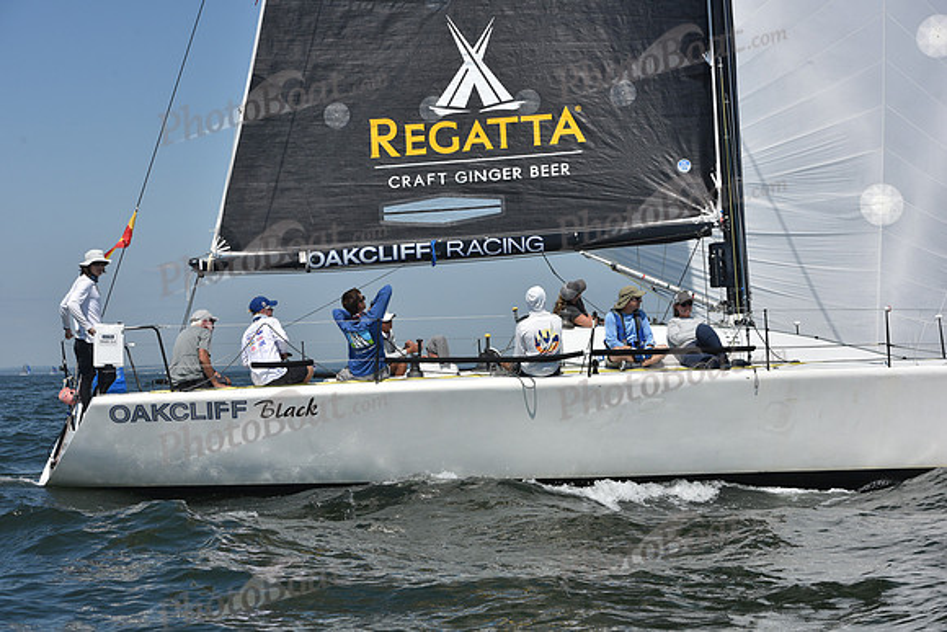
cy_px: 316
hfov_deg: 28.8
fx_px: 1842
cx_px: 474
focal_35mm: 70
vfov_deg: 19.5
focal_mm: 70
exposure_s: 1/1250
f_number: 9
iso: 250
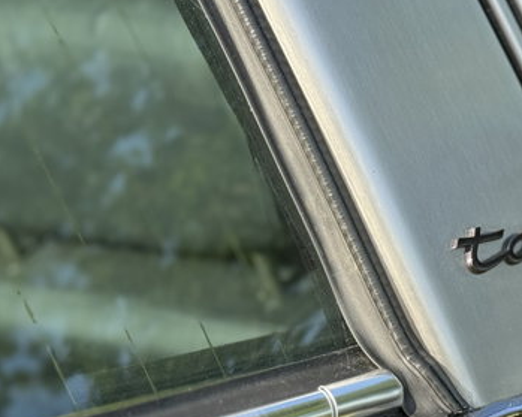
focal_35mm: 103
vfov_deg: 14.9
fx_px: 1591
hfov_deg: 18.1
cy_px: 187
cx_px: 547
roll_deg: -1.6
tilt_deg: -8.8
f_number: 1.78
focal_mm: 6.76
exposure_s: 1/1203
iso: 80
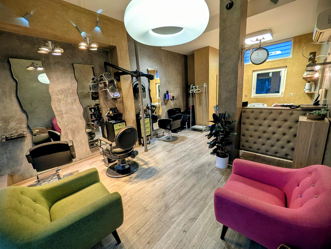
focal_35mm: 12
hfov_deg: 110.5
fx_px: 115
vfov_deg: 94.6
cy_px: 124
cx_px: 166
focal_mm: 2.02
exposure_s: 1/100
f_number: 1.7
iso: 86
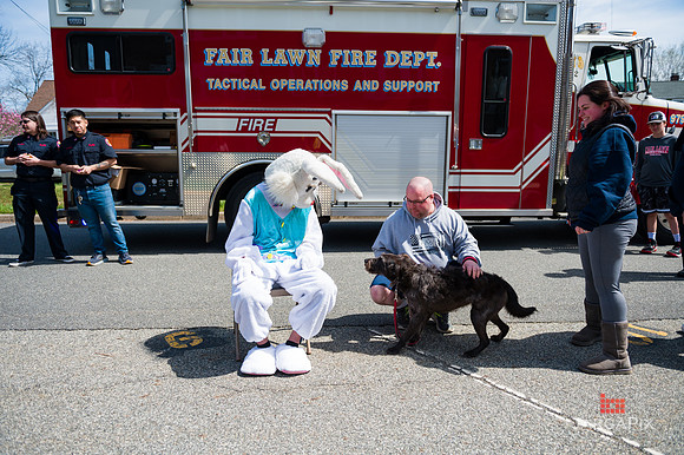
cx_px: 342
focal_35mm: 26
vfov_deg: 49.5
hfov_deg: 69.4
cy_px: 228
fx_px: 494
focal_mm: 26
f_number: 4
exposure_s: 1/3200
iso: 200
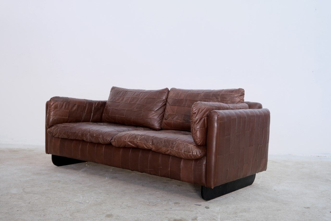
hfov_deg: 49.6
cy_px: 110
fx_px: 359
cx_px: 166
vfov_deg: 34.2
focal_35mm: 39
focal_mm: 26
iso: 1250
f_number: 4
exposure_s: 1/40
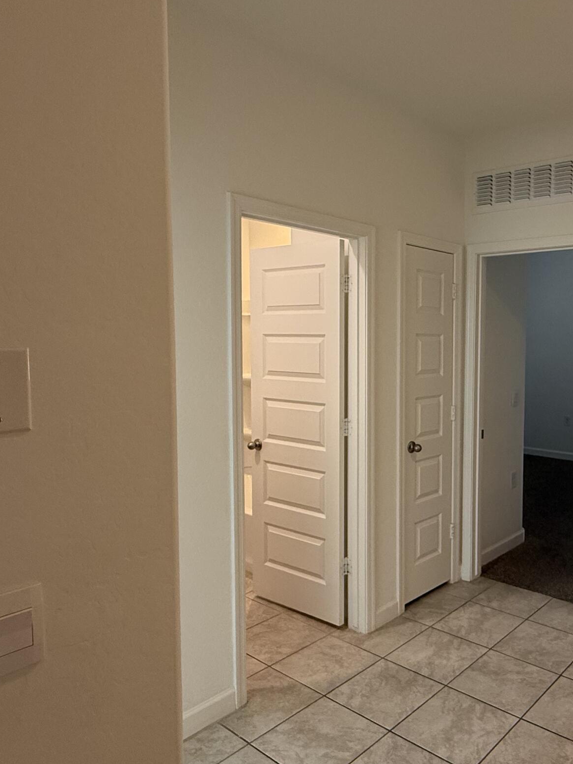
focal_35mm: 27
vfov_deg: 65.3
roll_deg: -0.7
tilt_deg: -3.7
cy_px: 381
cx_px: 446
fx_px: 596
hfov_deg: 48.8
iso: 250
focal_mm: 2.22
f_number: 2.2
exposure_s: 1/120
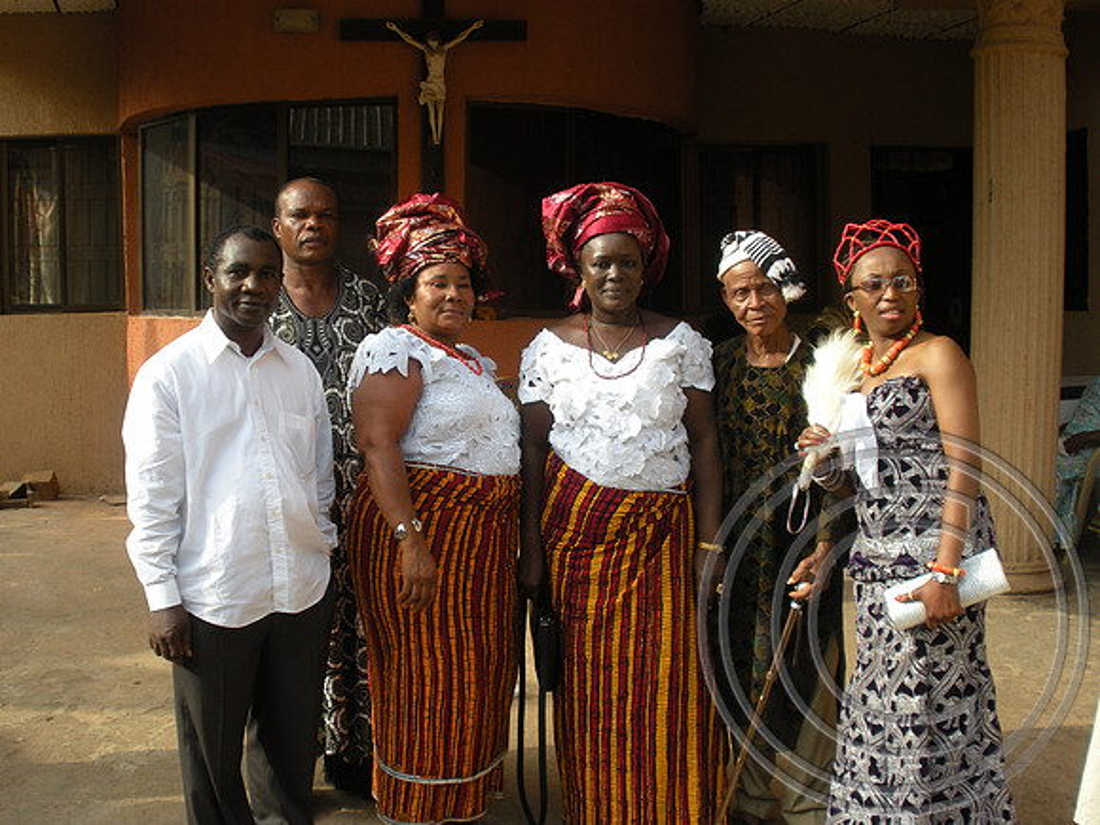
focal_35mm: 44
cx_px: 550
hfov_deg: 42.9
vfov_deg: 32.9
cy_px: 412
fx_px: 1398
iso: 64
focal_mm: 7.7
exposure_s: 1/150
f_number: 4
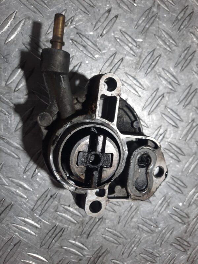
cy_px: 132
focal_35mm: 25
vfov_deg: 69.4
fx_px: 191
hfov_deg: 54.9
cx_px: 99
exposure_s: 1/50
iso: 125
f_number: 2
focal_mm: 4.6
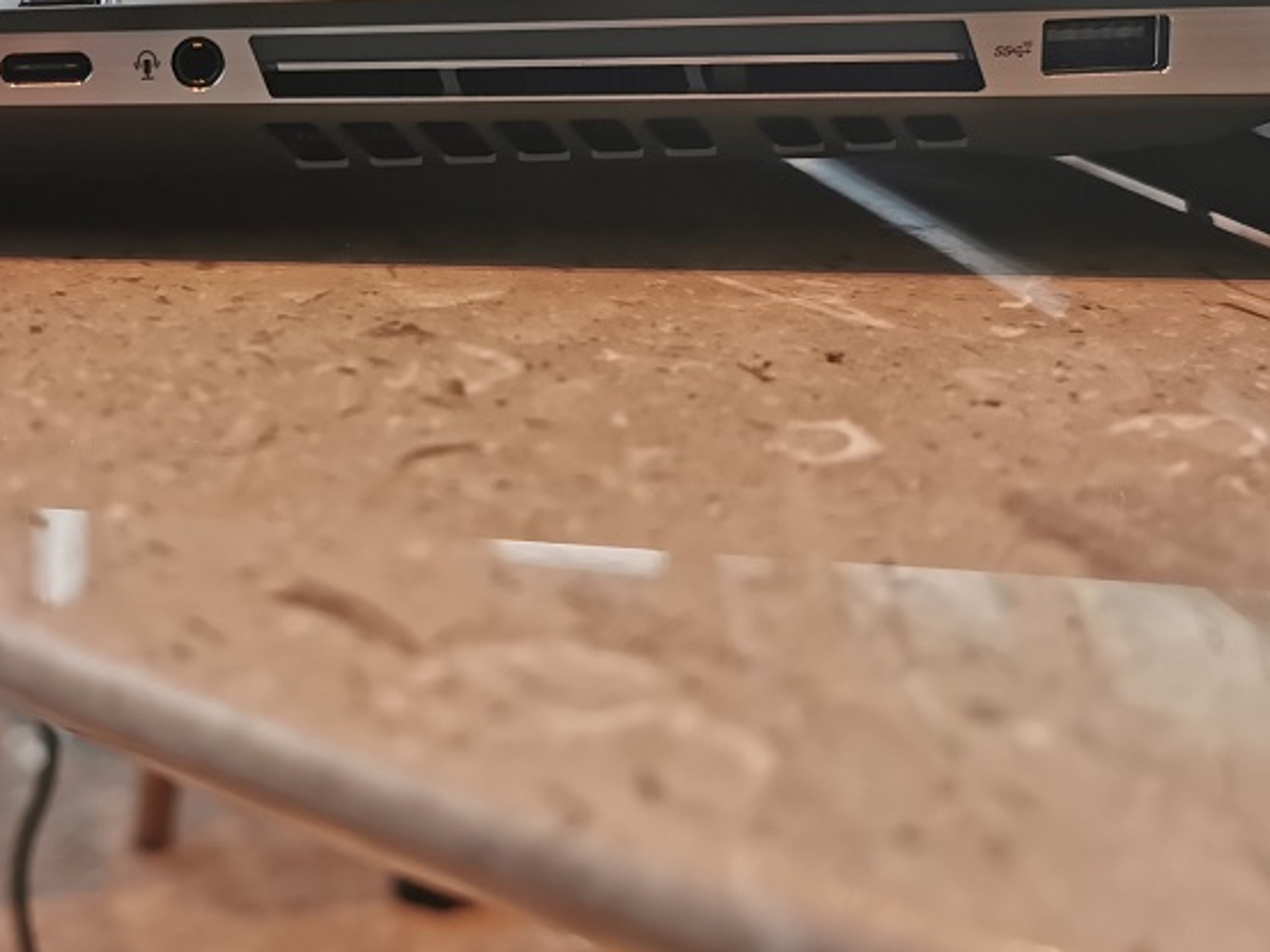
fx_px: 2165
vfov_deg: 24.4
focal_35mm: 59
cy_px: 177
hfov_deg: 32.1
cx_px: 310
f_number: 1.6
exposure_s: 1/100
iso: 80
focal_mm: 5.56
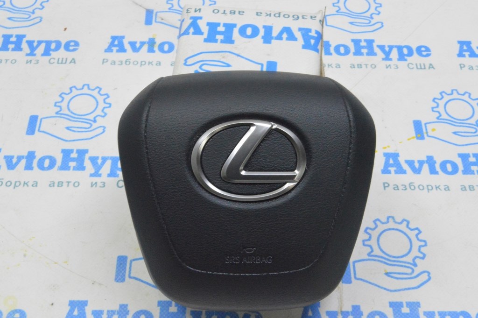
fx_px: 697
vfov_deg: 25.7
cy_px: 159
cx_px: 239
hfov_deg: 37.9
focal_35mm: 52
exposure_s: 1/20
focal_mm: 35
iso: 6400
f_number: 20
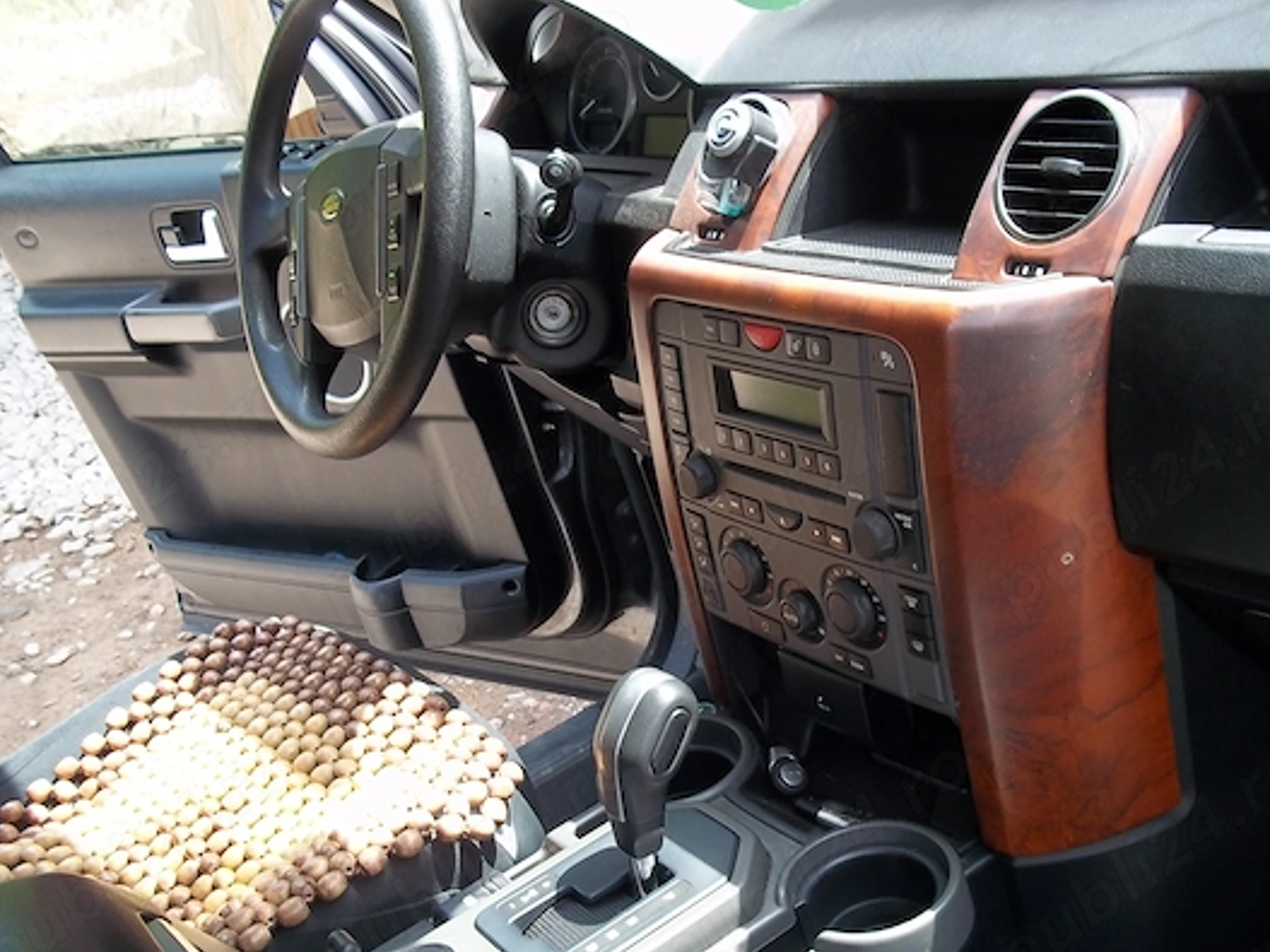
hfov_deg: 45.8
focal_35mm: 41
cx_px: 643
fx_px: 1504
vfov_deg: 35.1
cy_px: 521
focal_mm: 6.5
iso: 80
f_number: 3.1
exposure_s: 1/80
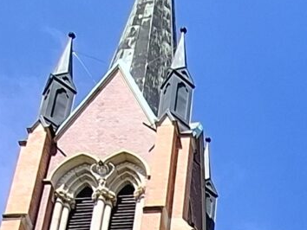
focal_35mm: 94
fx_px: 834
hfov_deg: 19.5
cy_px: 640
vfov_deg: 11.3
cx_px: 383
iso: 40
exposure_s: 1/742
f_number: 2.2
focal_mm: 1.74
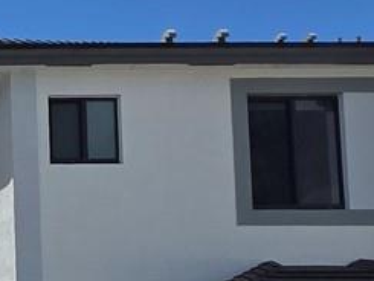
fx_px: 919
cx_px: -353
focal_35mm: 85
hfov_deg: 17.3
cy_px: 344
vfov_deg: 16.6
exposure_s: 1/2352
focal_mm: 1.7
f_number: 2.2
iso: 25
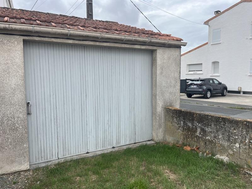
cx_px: 126
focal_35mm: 26
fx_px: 189
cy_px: 94
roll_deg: +0.8
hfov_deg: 67.3
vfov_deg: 53.1
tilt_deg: -5.5
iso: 50
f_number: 1.6
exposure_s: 1/2825
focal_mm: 5.1
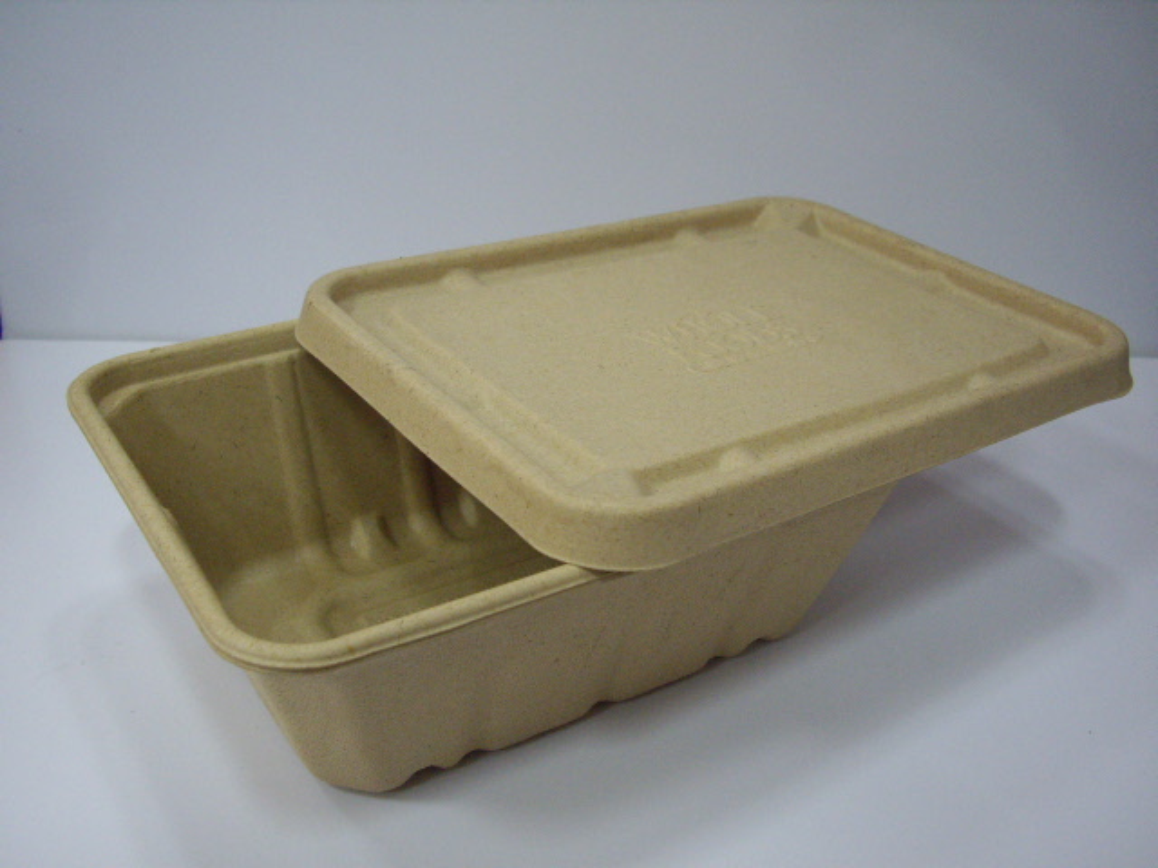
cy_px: 434
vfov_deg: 37.7
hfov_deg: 49.0
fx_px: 1271
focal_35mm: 38
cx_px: 579
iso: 400
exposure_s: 1/20
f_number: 2.8
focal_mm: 7.9
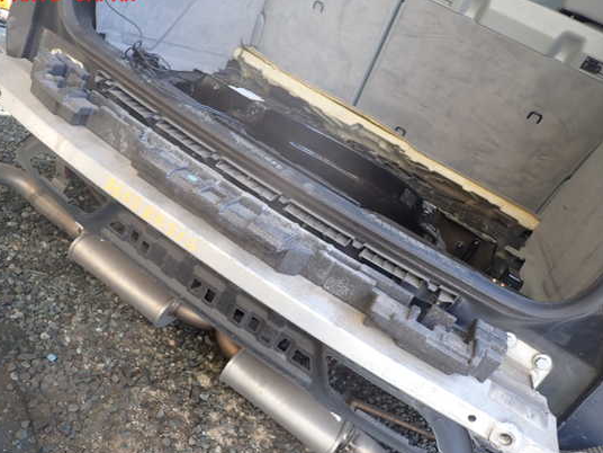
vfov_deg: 49.7
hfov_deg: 63.3
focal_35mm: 28
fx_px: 488
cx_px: 269
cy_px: 233
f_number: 2
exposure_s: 1/125
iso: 100
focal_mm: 4.5
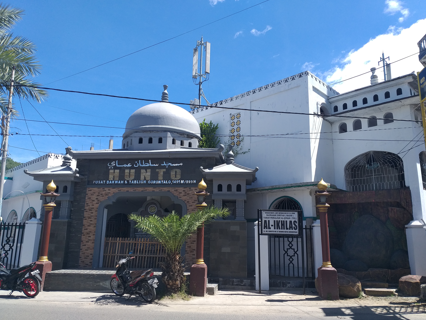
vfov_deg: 51.4
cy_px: 163
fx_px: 332
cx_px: 217
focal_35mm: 27
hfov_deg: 65.3
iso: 40
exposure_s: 1/1180
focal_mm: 3.93
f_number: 1.7
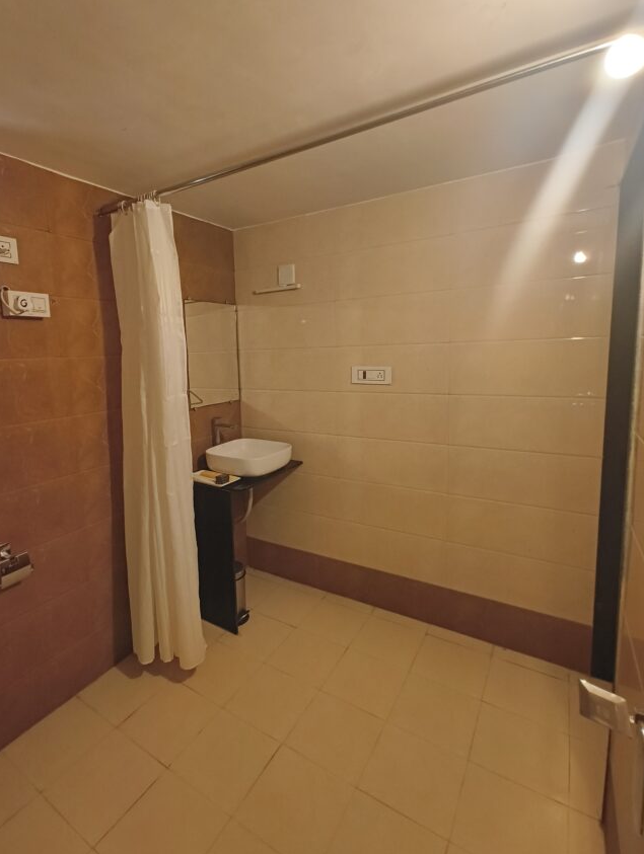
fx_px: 421
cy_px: 403
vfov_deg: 90.8
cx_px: 272
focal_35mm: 17
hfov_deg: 74.4
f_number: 2.2
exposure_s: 1/50
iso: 809
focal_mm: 2.15
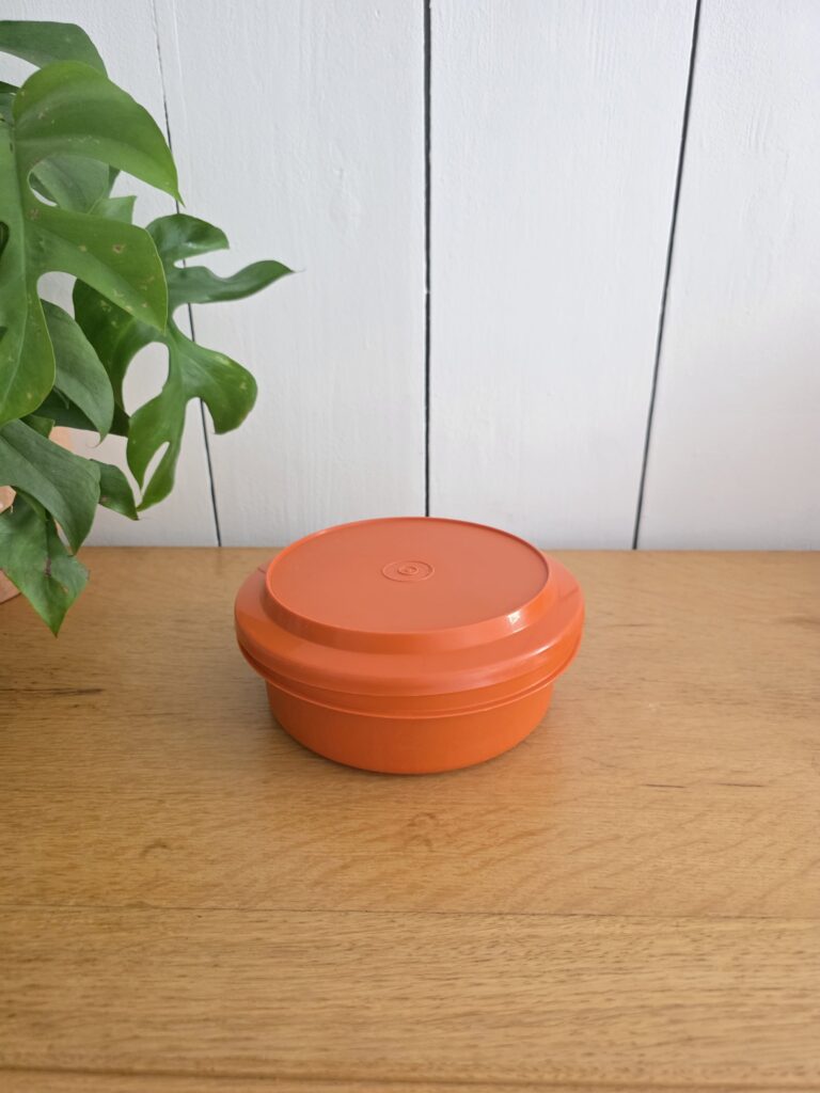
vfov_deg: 73.9
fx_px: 726
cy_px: 546
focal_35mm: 23
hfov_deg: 58.9
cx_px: 410
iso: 1250
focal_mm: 6.3
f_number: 1.7
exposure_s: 1/40
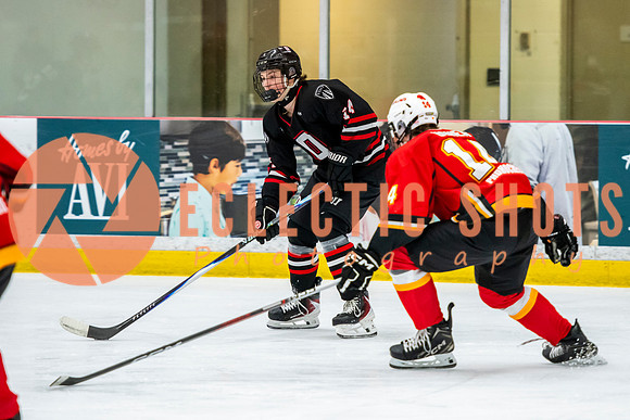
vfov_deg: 5.4
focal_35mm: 257
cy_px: 170
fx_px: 4493
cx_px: 315
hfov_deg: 8.0
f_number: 3.2
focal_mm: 165
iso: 2000
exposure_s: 1/640
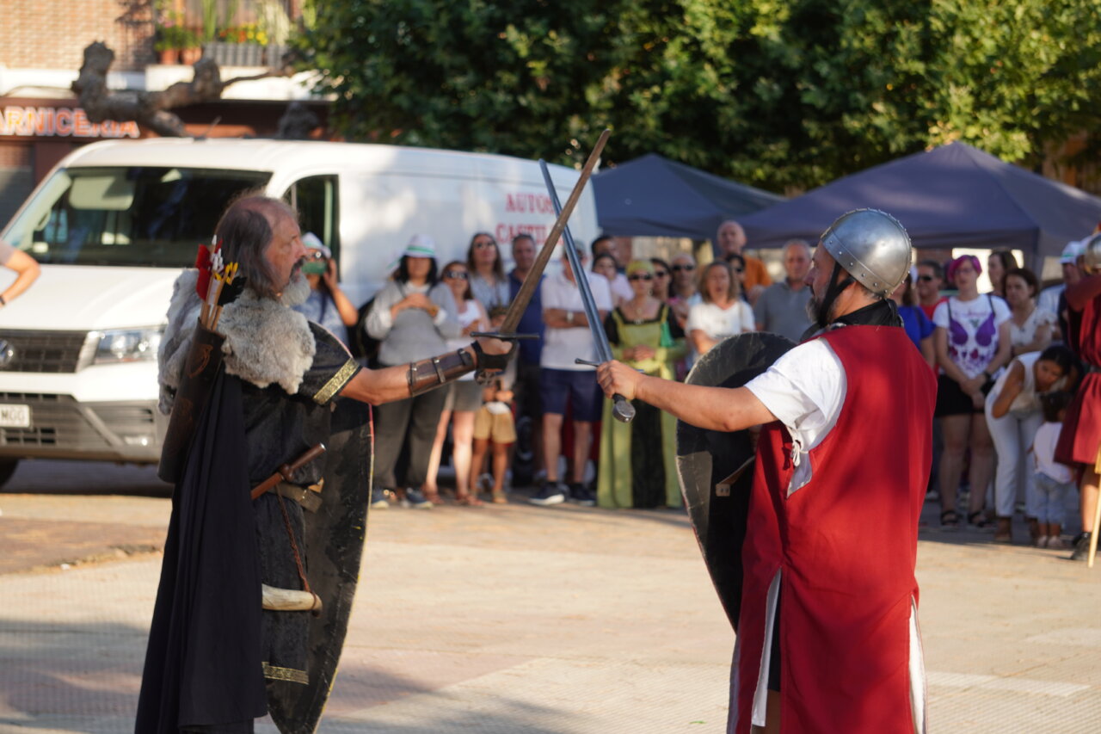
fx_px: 3853
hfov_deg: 16.3
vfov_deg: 10.9
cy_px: 367
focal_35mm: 126
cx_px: 550
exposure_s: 1/160
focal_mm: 84
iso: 100
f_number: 5.6
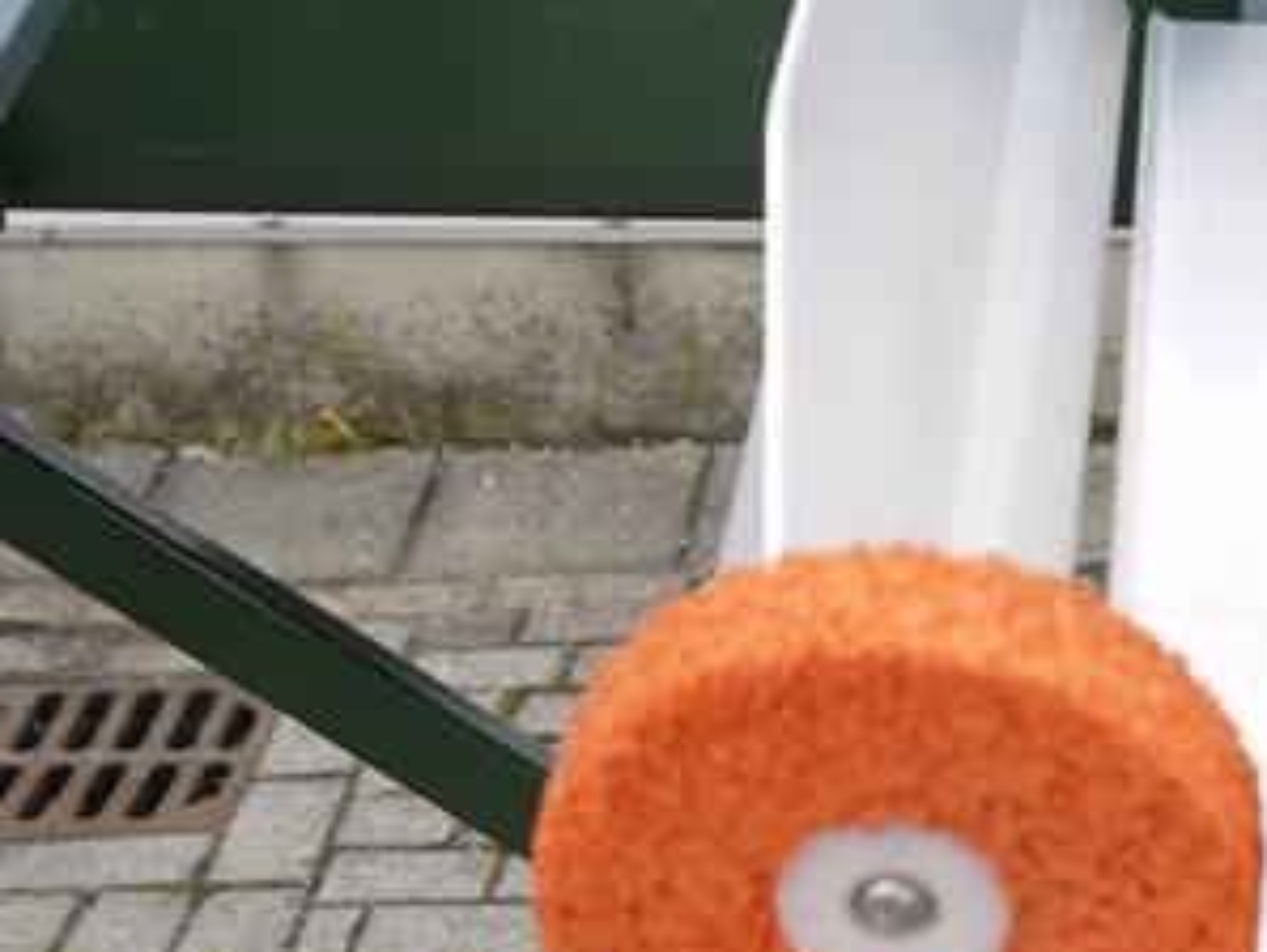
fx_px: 3773
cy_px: 744
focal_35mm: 103
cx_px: 1293
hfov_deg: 18.5
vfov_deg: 14.3
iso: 100
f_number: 5
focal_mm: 24
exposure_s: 1/160
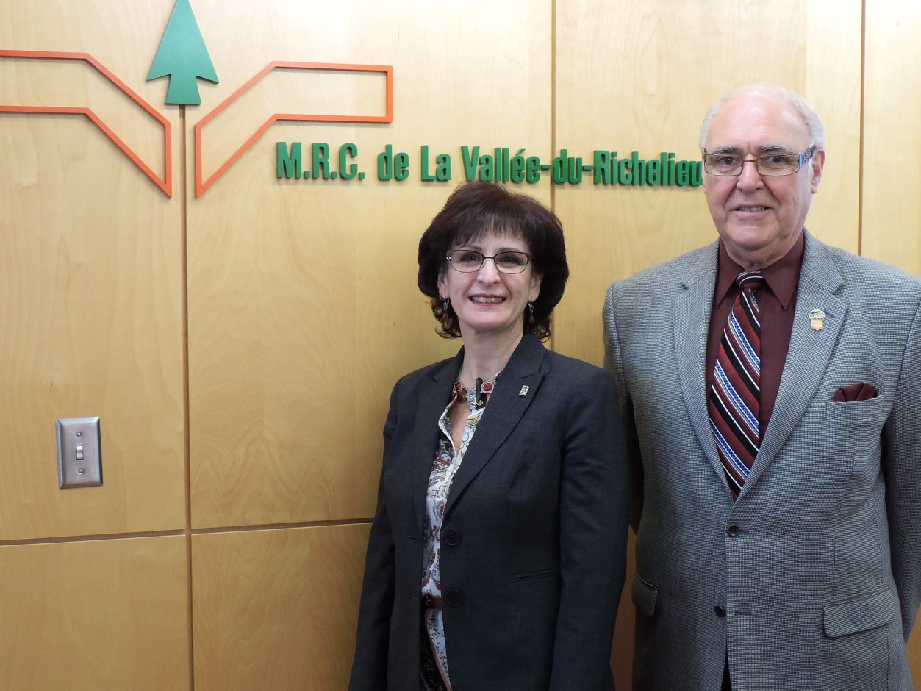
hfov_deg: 35.5
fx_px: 1437
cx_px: 464
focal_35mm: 54
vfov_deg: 27.0
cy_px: 373
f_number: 3.5
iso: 400
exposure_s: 1/25
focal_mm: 8.3
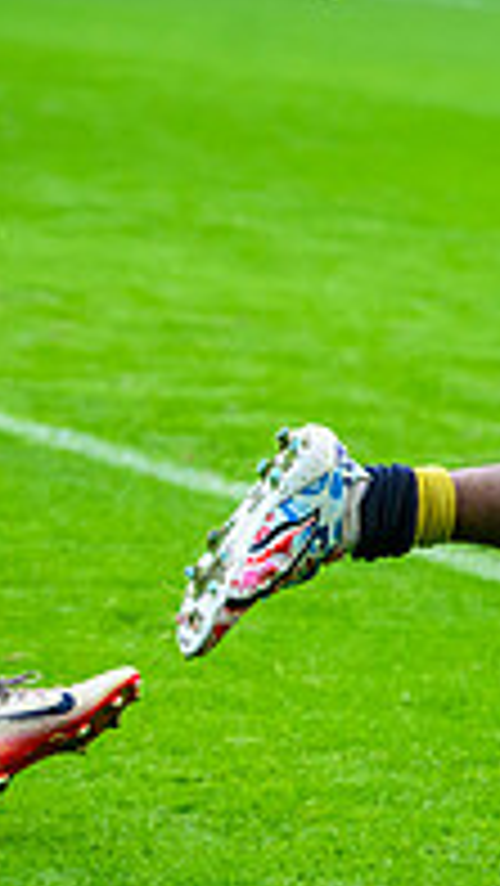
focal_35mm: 334
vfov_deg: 6.5
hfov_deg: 3.6
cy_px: 587
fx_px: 7862
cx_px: 1313
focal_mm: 98
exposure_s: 1/1600
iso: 2500
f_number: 4
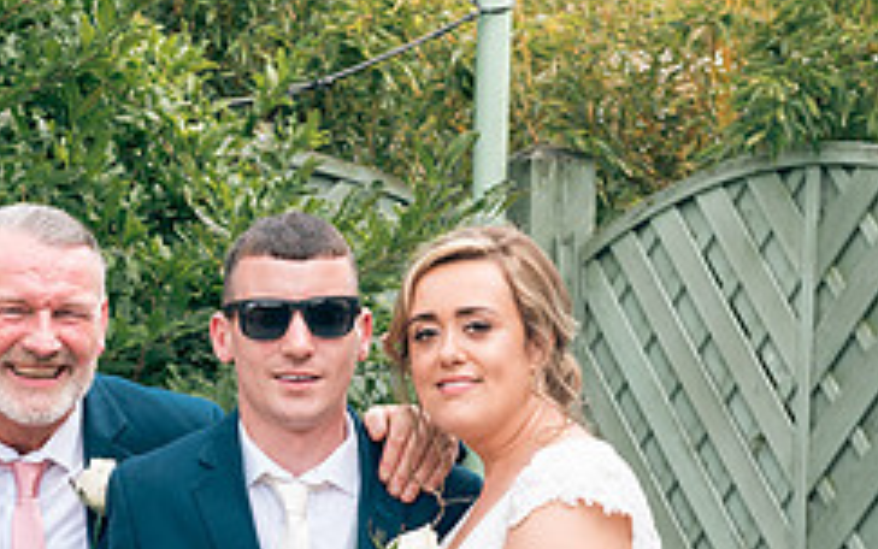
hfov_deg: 15.5
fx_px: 3207
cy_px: 641
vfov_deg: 9.7
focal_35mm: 134
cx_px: 177
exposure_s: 1/160
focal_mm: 55
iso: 160
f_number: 6.3
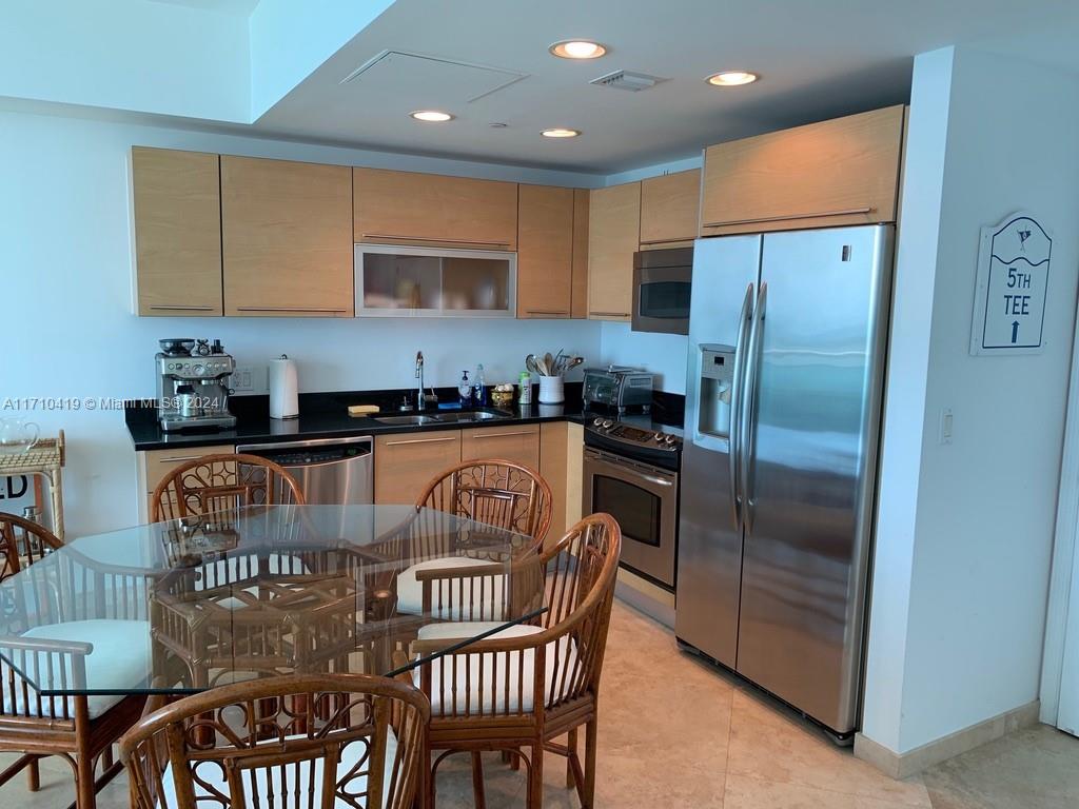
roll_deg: -1.0
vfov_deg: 53.1
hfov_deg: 67.3
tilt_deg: -6.6
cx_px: 540
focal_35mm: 26
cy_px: 404
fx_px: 810
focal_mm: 4.25
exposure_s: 1/120
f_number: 1.8
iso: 64
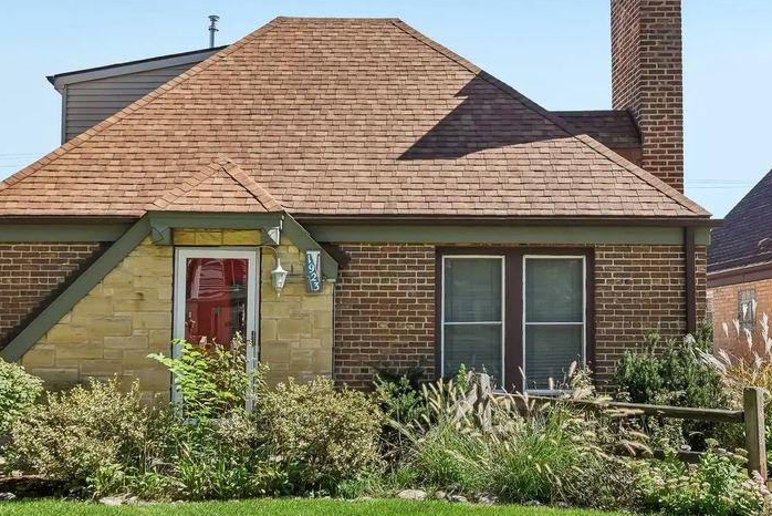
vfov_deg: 30.4
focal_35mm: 44
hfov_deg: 44.4
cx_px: 352
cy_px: 202
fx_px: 944
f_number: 8
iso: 400
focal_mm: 20
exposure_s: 1/640
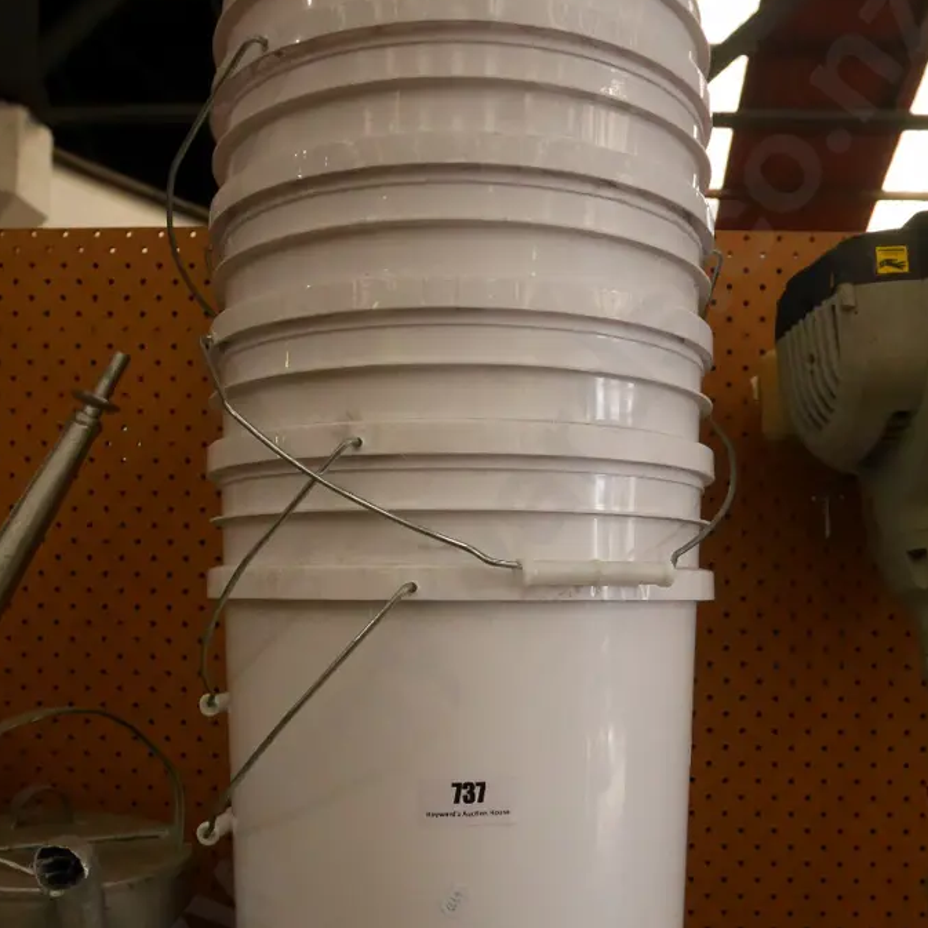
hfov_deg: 47.2
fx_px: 1062
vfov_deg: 47.0
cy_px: 553
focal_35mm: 35
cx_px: 496
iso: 3200
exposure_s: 1/640
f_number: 3.7
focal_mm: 13
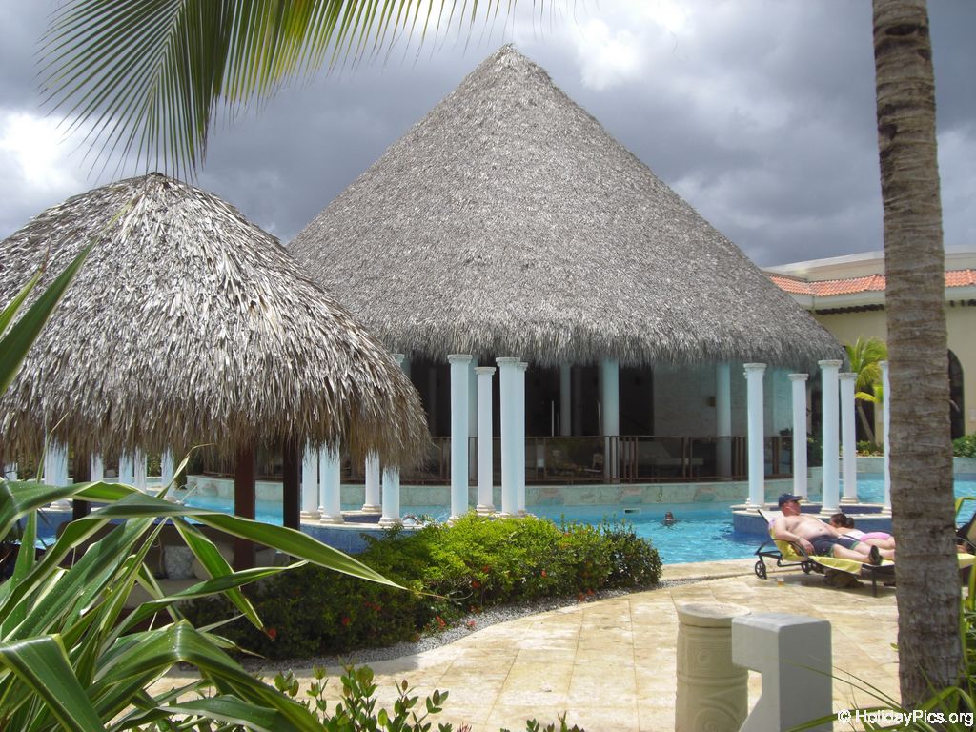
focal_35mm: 38
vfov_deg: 37.7
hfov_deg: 49.0
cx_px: 488
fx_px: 1071
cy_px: 366
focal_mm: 6.2
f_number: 8
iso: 64
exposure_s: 1/200
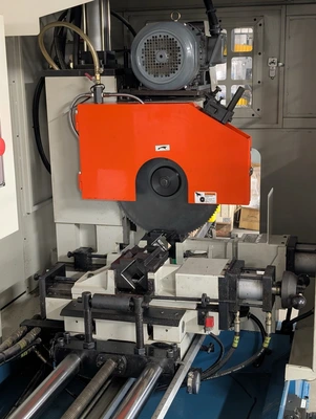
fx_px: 595
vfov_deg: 38.9
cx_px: 158
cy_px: 210
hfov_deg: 29.7
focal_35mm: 49
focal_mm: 6.9
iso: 540
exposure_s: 1/40
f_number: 1.68
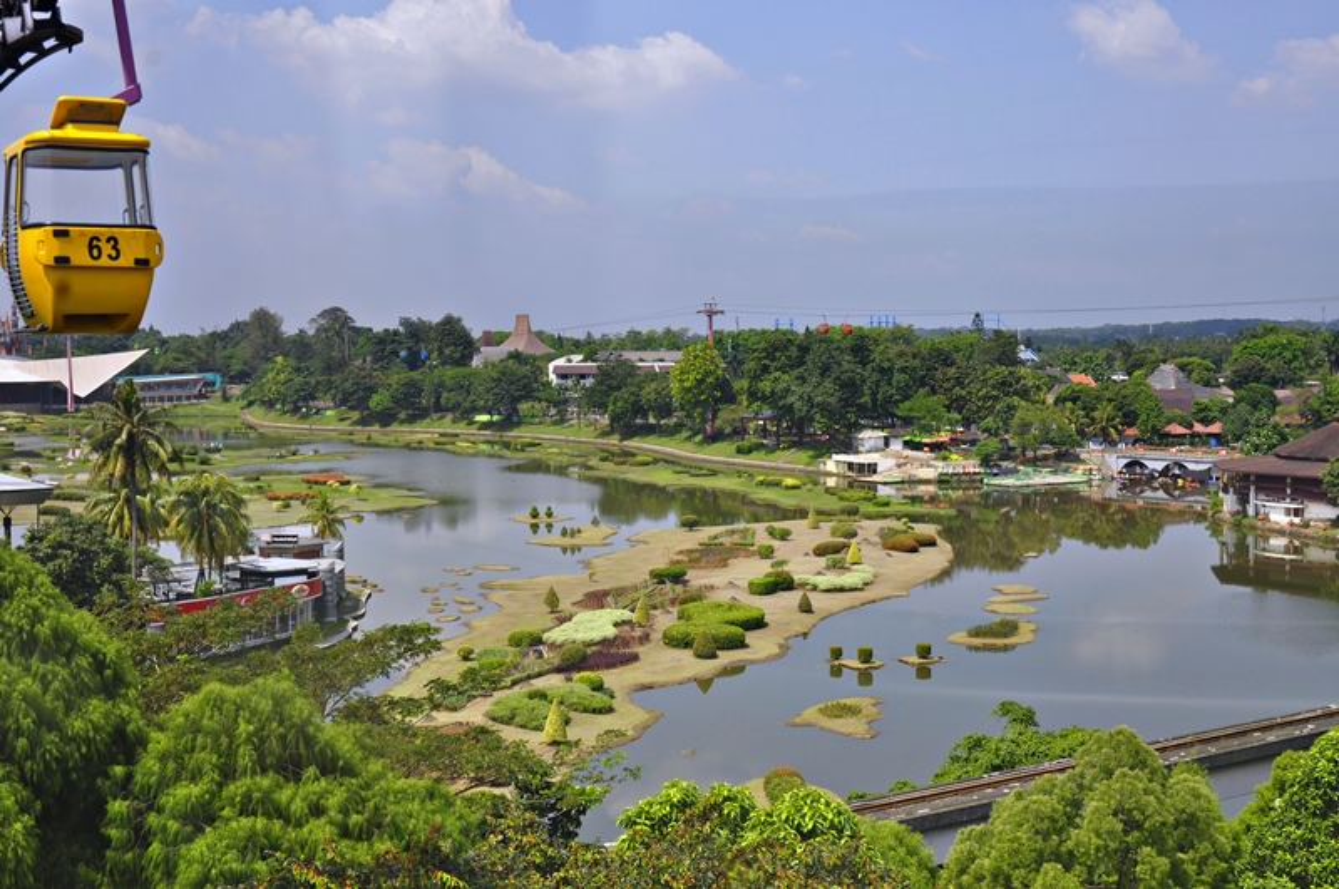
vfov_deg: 28.9
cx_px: 670
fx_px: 1727
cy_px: 444
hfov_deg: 42.4
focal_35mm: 46
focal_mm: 31
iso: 200
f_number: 10
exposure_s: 1/320
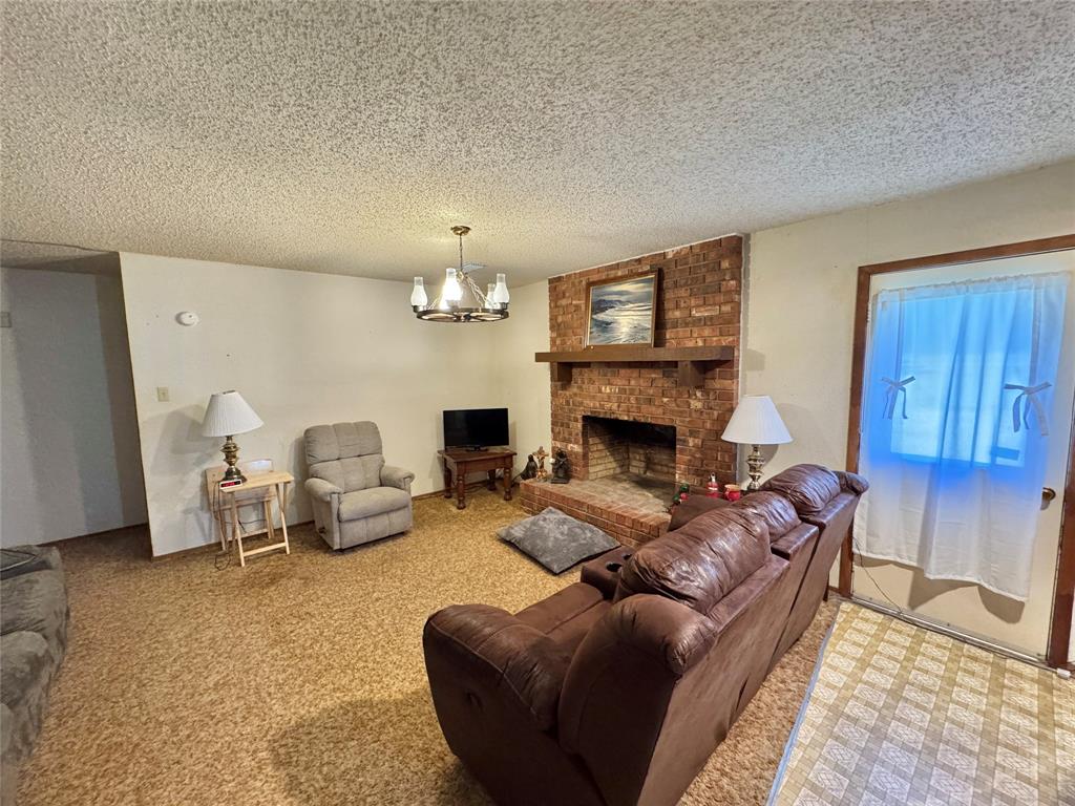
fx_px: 435
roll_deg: +1.5
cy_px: 403
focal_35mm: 14
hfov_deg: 102.1
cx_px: 538
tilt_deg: -5.9
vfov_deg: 85.7
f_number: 2.2
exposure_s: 1/60
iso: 800
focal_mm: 2.22
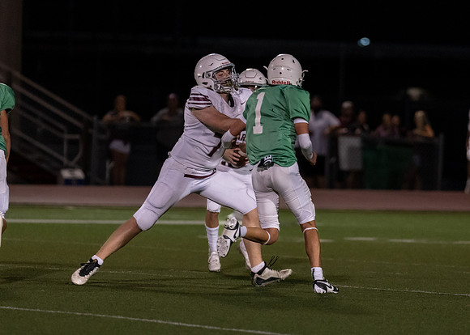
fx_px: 4770
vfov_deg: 4.0
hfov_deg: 5.6
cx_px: 271
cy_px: 153
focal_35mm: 357
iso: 2500
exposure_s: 1/1000
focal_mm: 200
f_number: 2.8
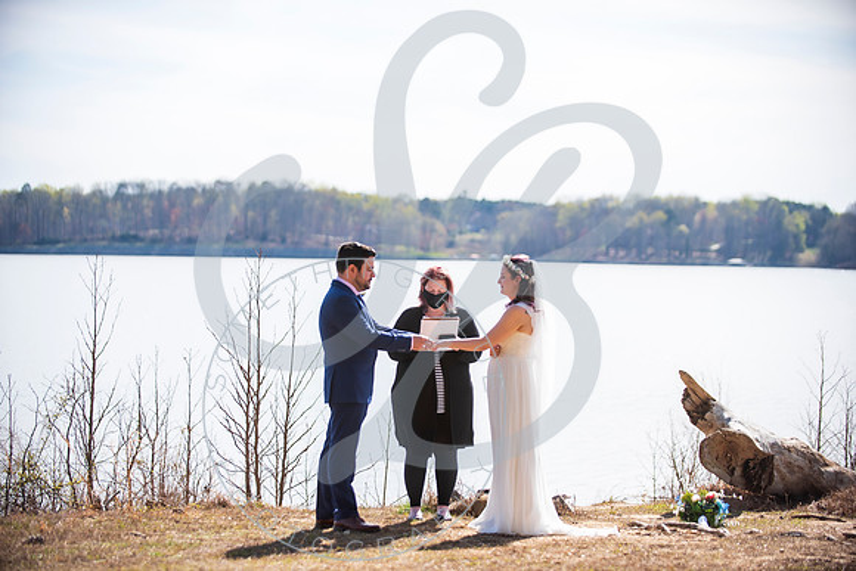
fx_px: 2331
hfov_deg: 20.8
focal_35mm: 98
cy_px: 286
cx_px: 428
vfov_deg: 14.0
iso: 100
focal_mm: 98
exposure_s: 1/1000
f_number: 2.8
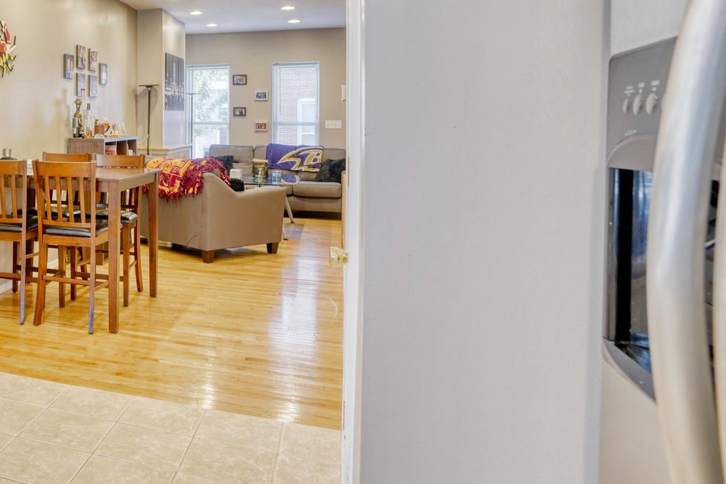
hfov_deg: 47.3
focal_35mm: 33
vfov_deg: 38.9
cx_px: -5
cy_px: 119
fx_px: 665
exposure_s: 1/250
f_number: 7.1
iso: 640
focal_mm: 16
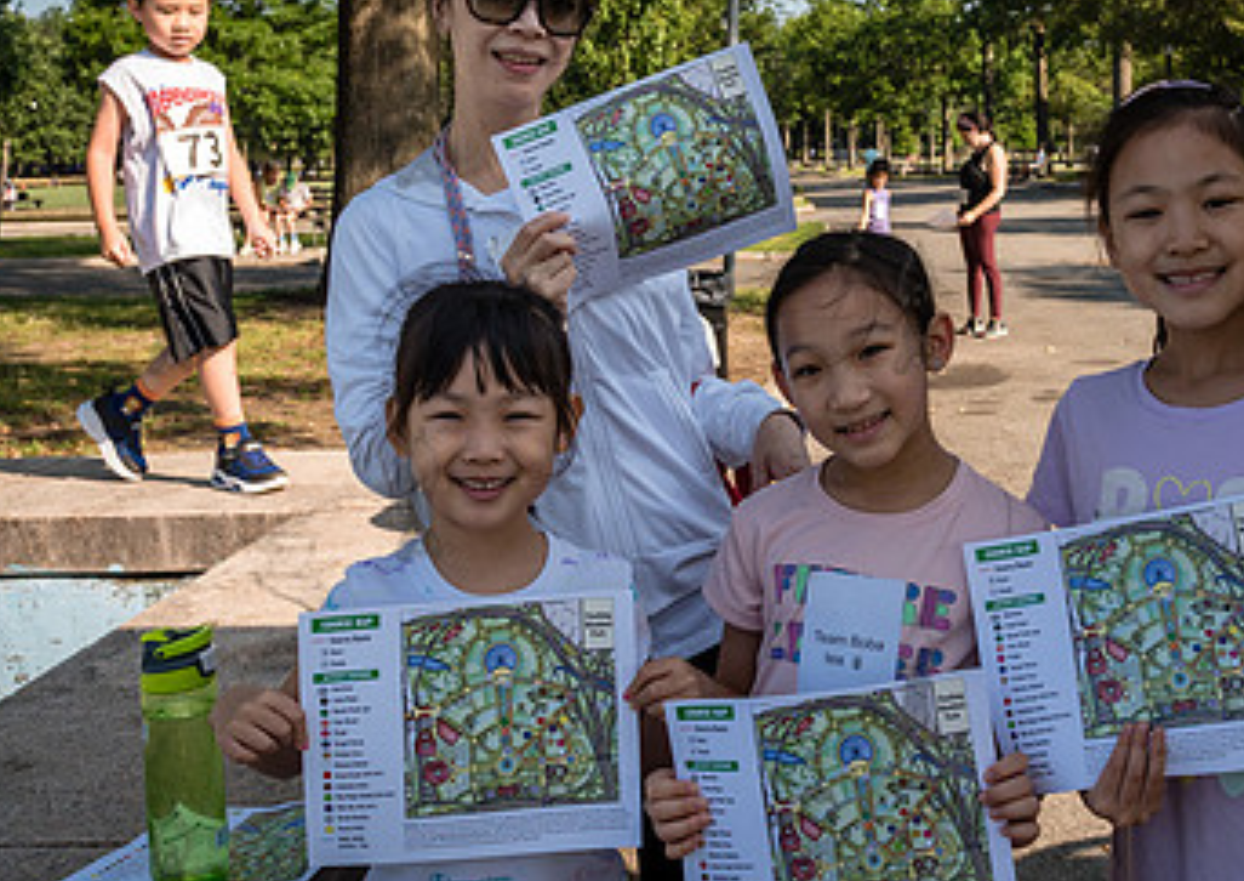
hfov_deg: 42.5
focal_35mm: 45
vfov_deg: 30.7
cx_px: 788
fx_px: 1585
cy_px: 263
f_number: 5.6
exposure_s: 1/1250
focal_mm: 24
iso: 500
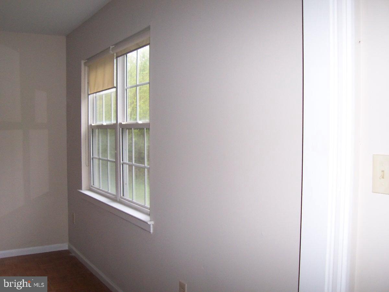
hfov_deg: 50.1
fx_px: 416
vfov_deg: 38.7
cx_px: 194
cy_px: 146
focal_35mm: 37
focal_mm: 5.6
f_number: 2.8
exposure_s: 1/60
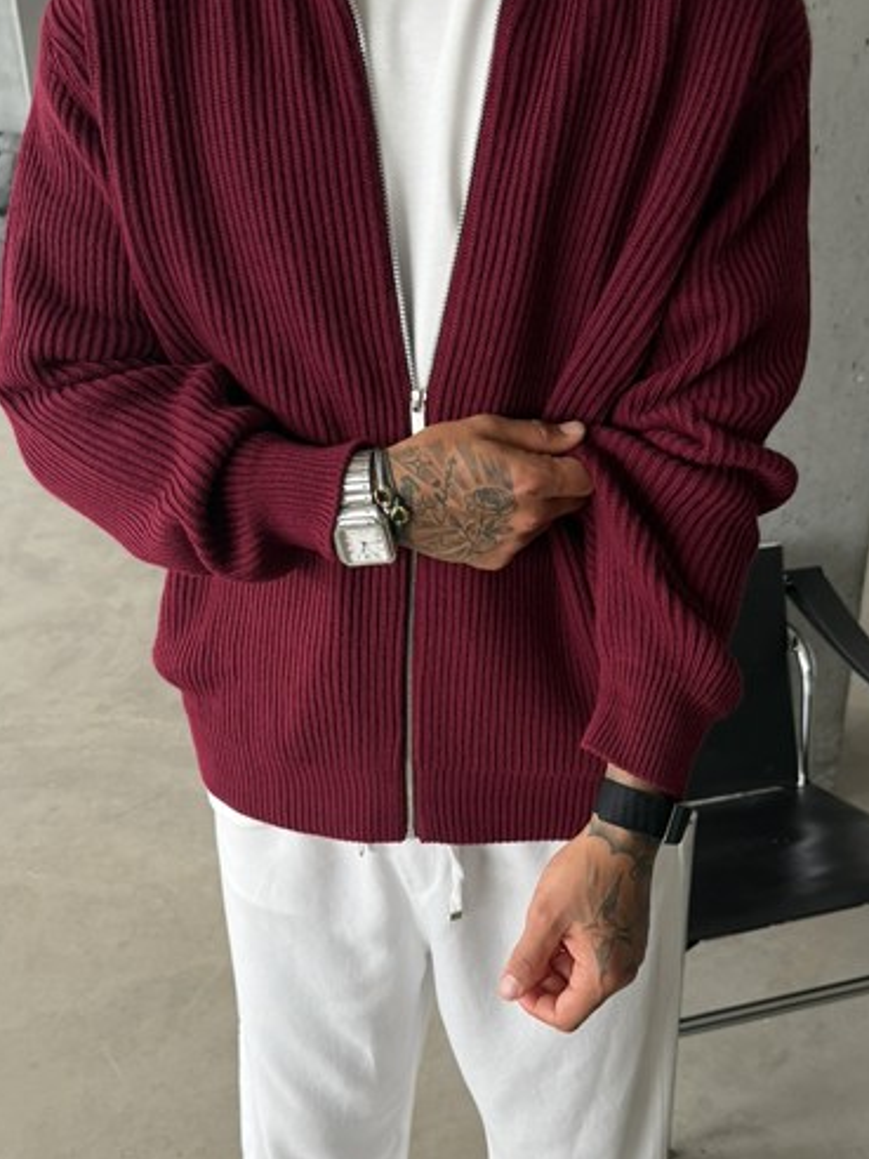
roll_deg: +2.1
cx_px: 429
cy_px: 695
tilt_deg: -28.7
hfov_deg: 36.8
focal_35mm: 39
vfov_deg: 47.6
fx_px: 1305
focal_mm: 6.76
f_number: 1.78
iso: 125
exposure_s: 1/70
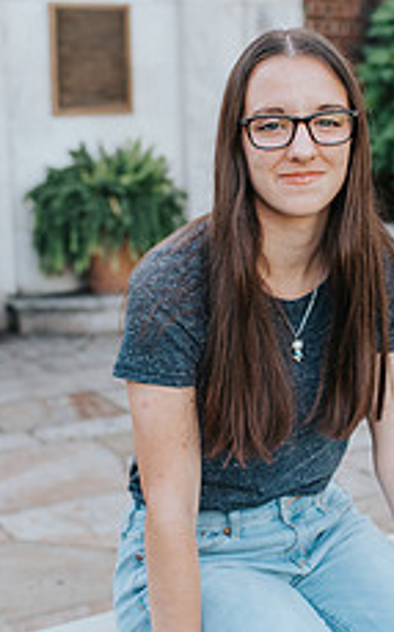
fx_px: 1203
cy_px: 282
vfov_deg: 29.4
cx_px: 306
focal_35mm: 70
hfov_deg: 18.4
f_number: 2.8
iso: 450
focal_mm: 35
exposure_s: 1/500
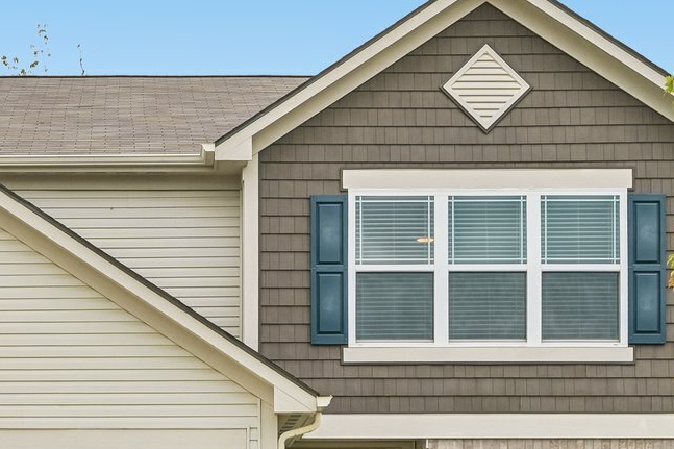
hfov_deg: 21.2
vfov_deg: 14.4
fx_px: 1778
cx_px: 135
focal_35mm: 95
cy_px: 171
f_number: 8
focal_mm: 30
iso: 100
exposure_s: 1/320
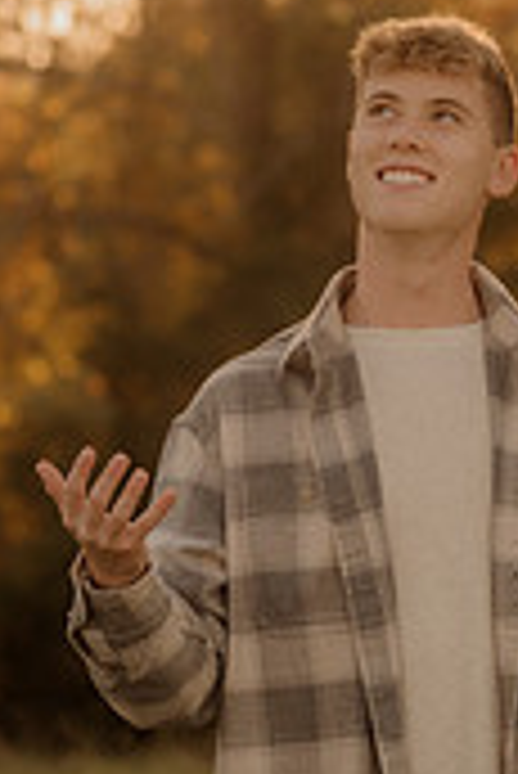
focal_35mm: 196
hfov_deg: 7.0
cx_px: 410
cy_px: 544
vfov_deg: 10.5
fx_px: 4222
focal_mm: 50
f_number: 1.8
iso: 250
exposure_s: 1/1250
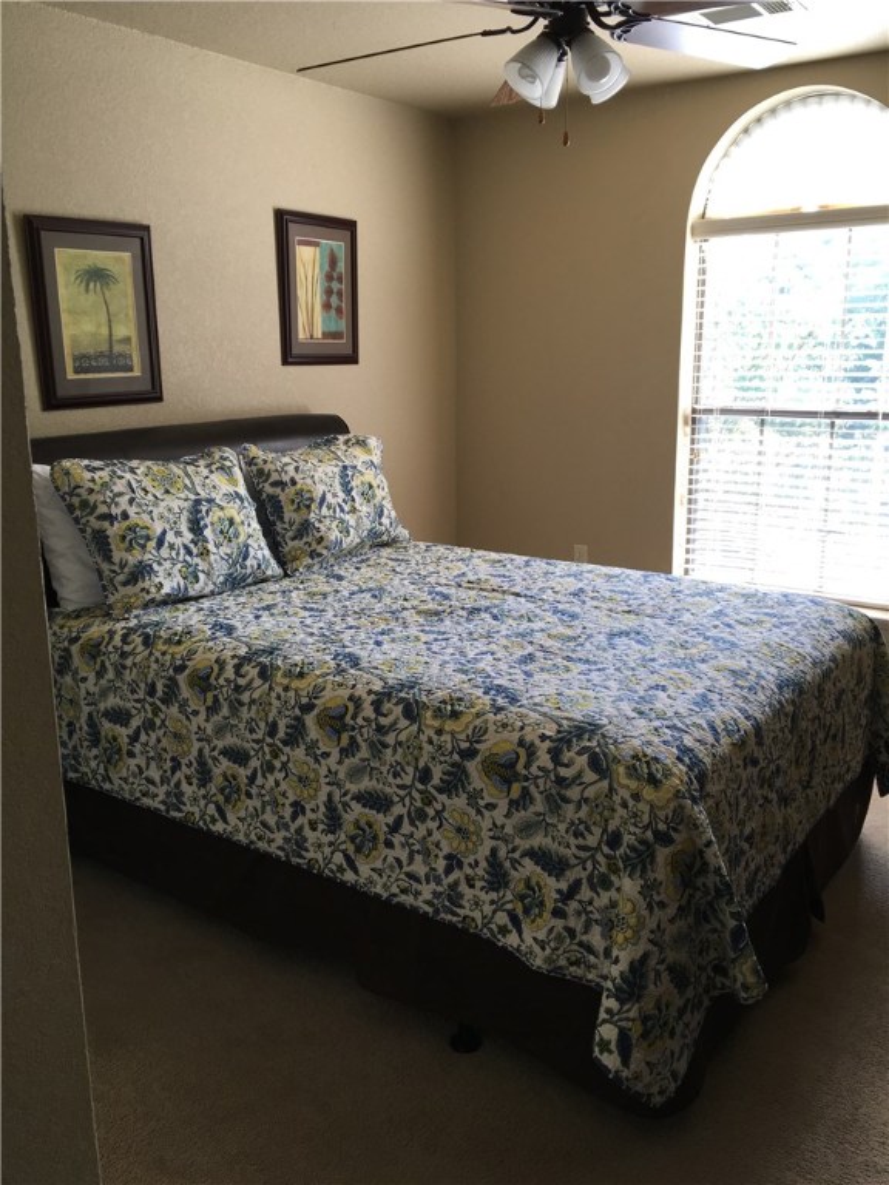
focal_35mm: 29
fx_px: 993
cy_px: 592
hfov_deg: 48.2
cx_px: 444
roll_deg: +0.6
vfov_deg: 61.7
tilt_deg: -13.2
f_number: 2.2
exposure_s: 1/60
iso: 32
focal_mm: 4.15
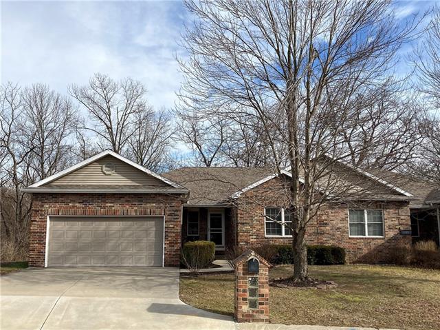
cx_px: 220
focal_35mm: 28
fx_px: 356
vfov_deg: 49.7
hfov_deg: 63.5
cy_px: 165
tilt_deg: +8.9
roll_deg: +0.1
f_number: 1.8
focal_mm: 3.99
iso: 25
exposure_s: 1/2208
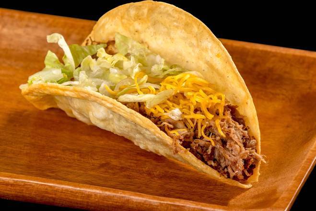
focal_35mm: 200
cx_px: 158
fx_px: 1756
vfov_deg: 6.9
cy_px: 106
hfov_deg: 10.3
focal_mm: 200
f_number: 10
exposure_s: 1/160
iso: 125
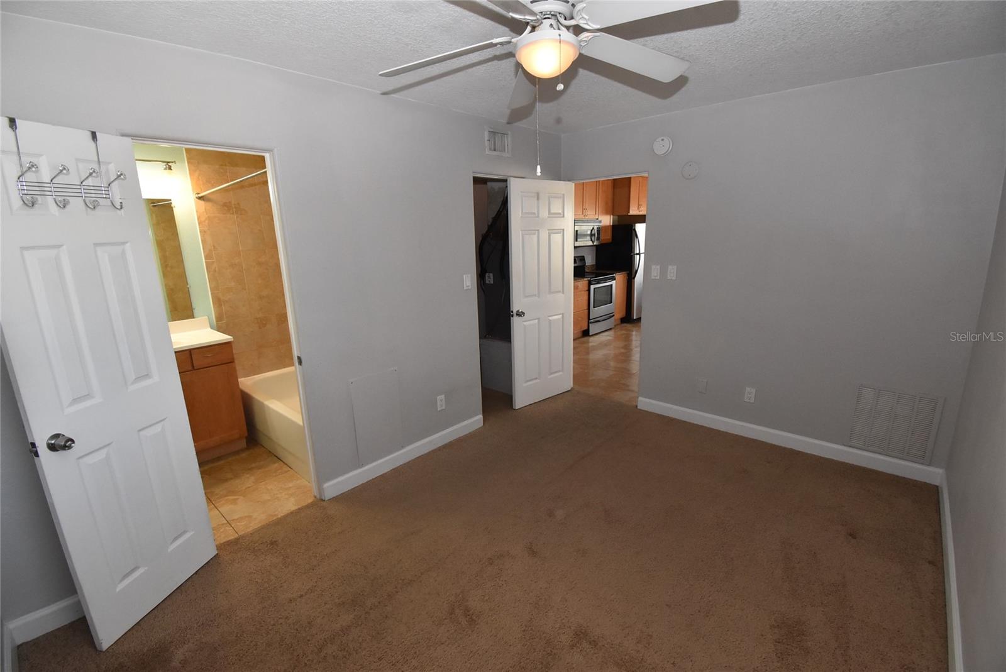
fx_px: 419
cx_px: 503
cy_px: 336
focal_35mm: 15
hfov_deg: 100.4
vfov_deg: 77.4
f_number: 8
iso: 1600
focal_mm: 10
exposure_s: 1/125
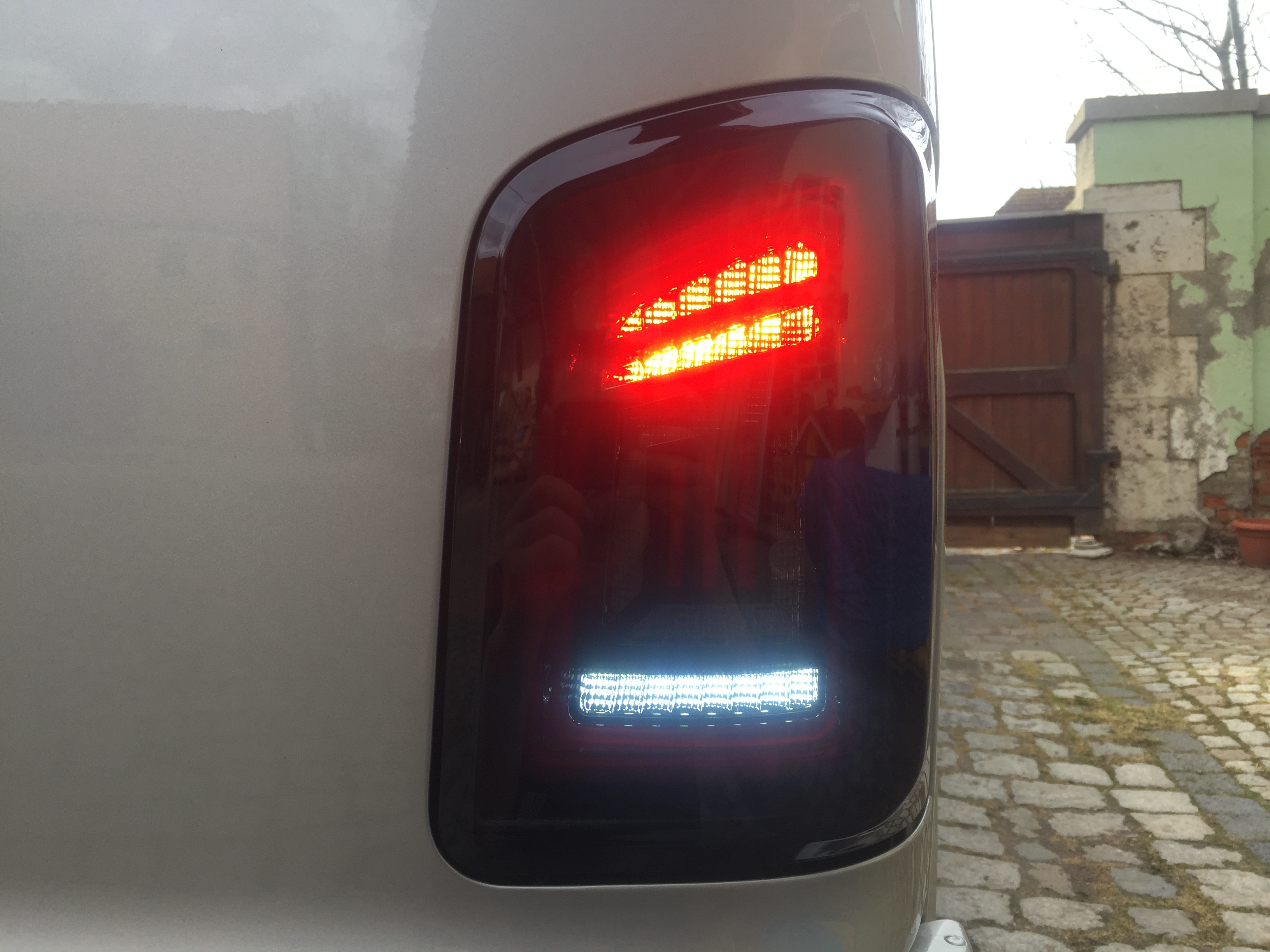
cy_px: 476
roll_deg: +0.5
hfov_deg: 61.7
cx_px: 635
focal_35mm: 29
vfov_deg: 48.2
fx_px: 1064
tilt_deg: -2.9
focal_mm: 4.15
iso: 32
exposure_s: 1/350
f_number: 2.2
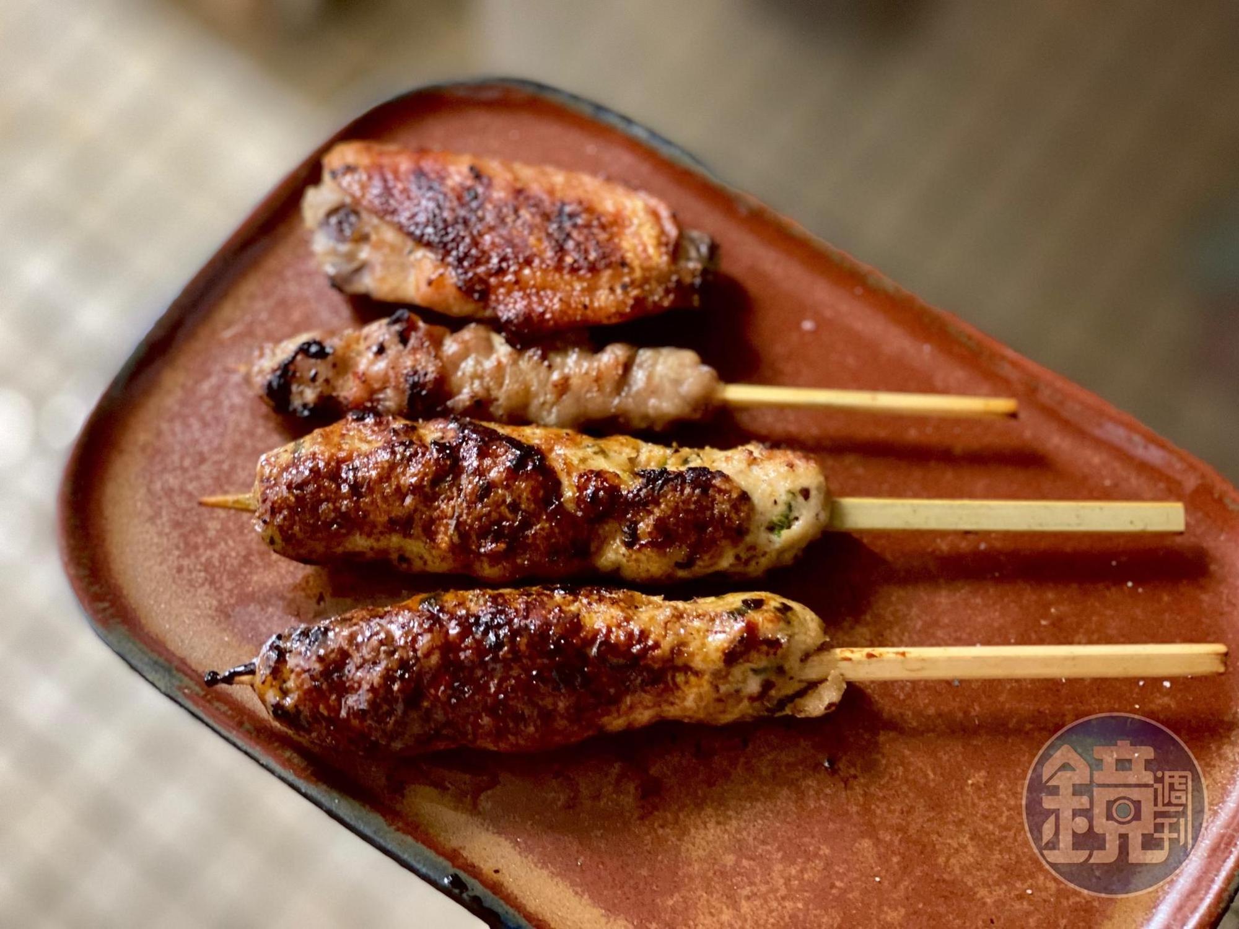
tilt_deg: -70.8
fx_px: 1861
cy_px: 464
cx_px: 620
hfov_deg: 36.8
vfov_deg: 28.0
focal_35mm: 52
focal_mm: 6
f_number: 2
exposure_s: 1/17
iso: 400
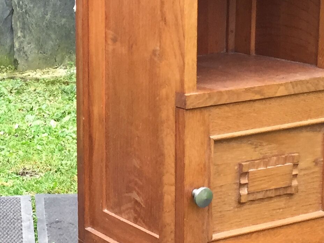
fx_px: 955
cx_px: 0
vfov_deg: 14.5
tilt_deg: -13.2
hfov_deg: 18.7
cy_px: 108
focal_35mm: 102
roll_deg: +0.5
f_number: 2.2
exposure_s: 1/33
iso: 50
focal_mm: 4.15
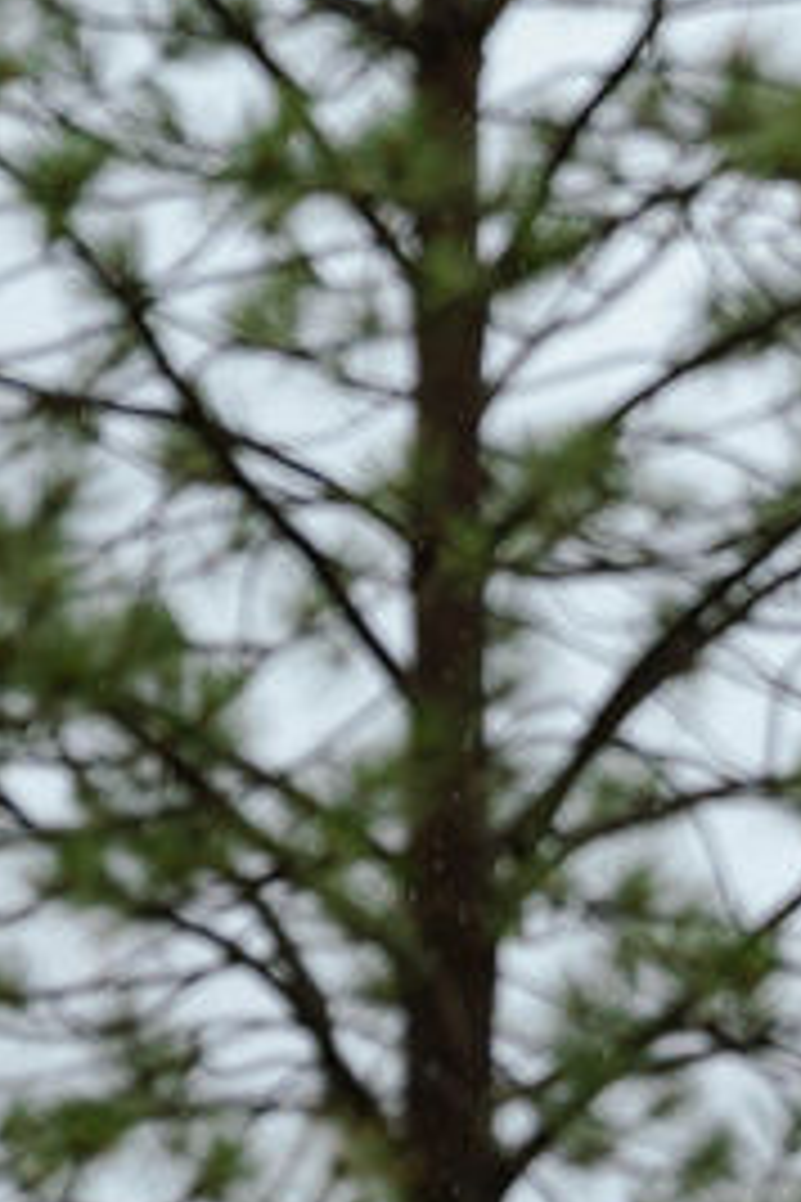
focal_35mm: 403
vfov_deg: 5.0
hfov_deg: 3.4
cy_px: 2951
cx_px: -1125
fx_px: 13449
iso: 320
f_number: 4
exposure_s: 1/640
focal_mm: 70
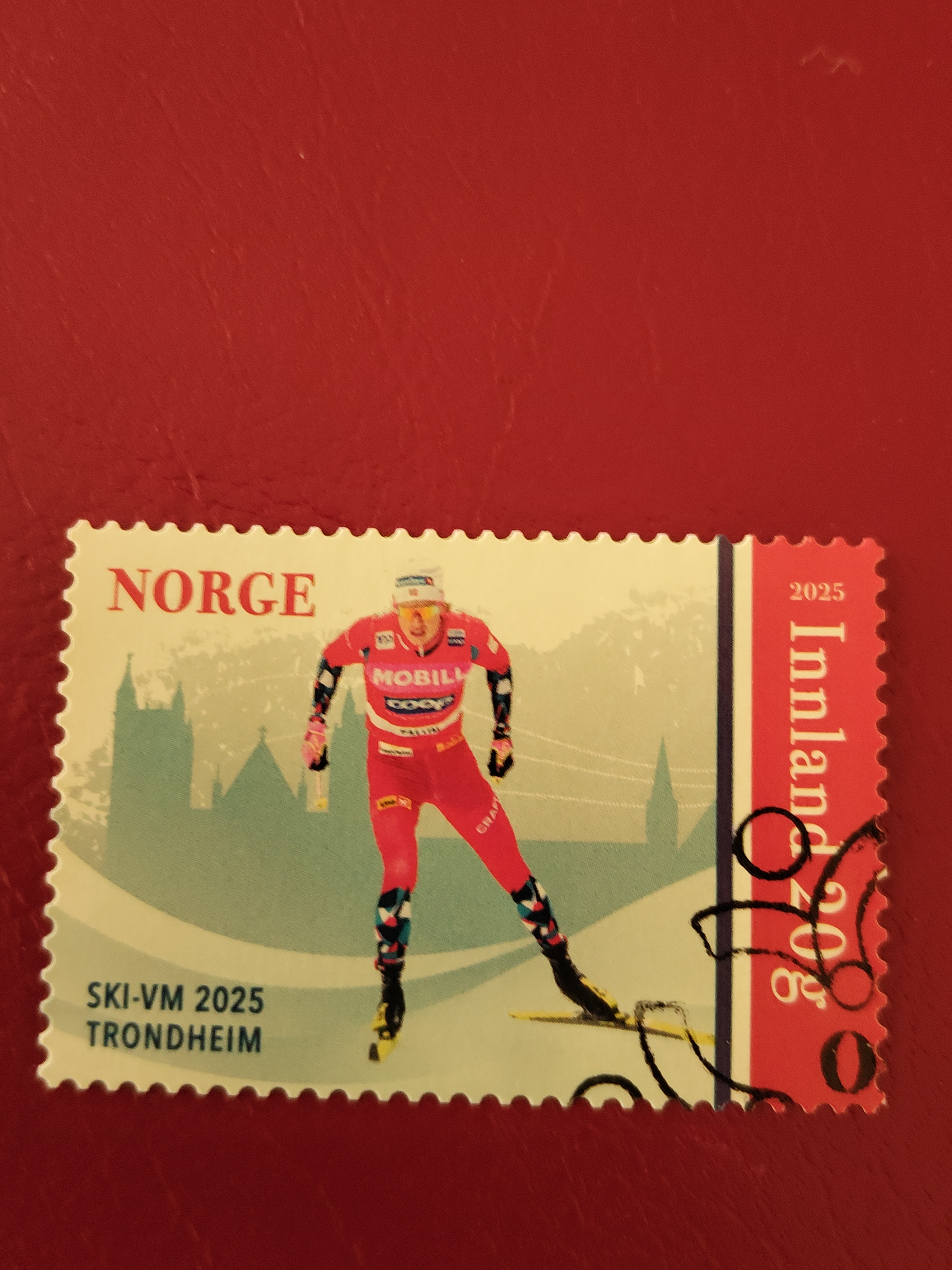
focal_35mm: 36
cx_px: 476
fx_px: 1320
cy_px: 635
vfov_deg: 51.4
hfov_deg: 39.7
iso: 786
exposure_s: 1/20
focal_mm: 4.15
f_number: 1.8
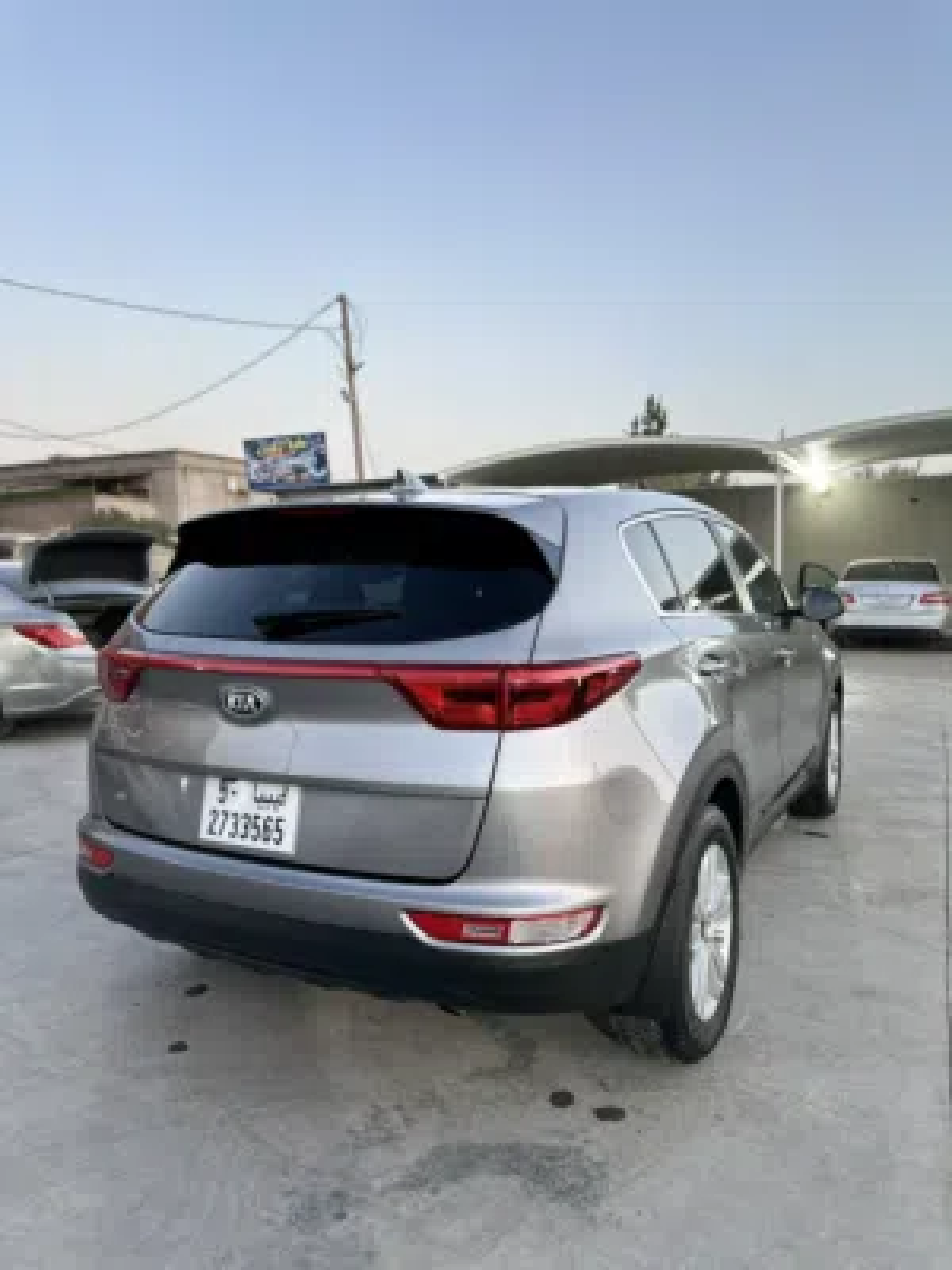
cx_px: 476
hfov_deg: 56.8
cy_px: 635
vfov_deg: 71.6
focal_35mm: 24
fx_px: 880
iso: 80
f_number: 1.78
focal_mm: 6.86
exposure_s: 1/121
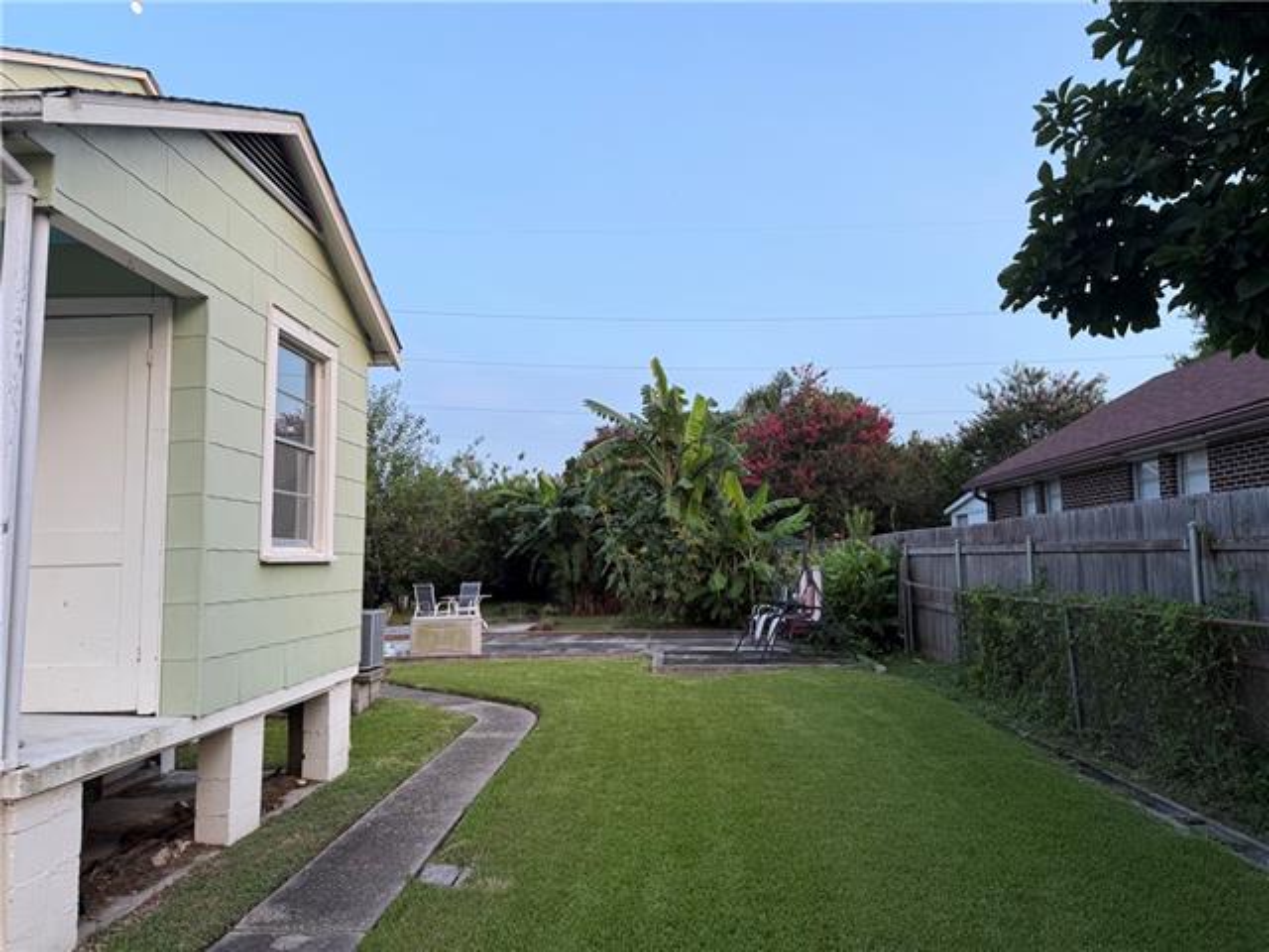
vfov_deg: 56.8
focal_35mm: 24
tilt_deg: +5.0
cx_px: 634
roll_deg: +1.1
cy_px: 476
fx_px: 880
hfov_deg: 71.6
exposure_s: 1/121
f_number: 1.78
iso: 100
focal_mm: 6.76
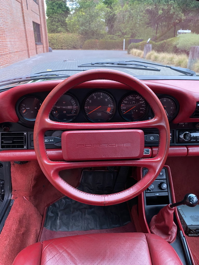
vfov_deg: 67.3
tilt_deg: -22.6
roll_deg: +0.1
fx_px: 199
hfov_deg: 53.1
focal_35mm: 26
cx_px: 100
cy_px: 132
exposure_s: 1/60
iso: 320
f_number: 1.8
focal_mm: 4.25
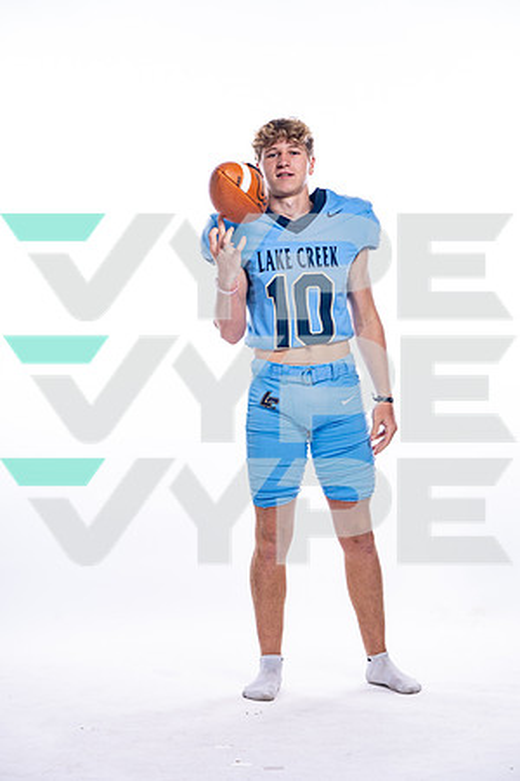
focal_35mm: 100
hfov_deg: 13.7
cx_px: 260
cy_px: 390
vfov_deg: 20.4
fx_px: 2166
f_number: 6.3
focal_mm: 100
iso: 400
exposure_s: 1/250
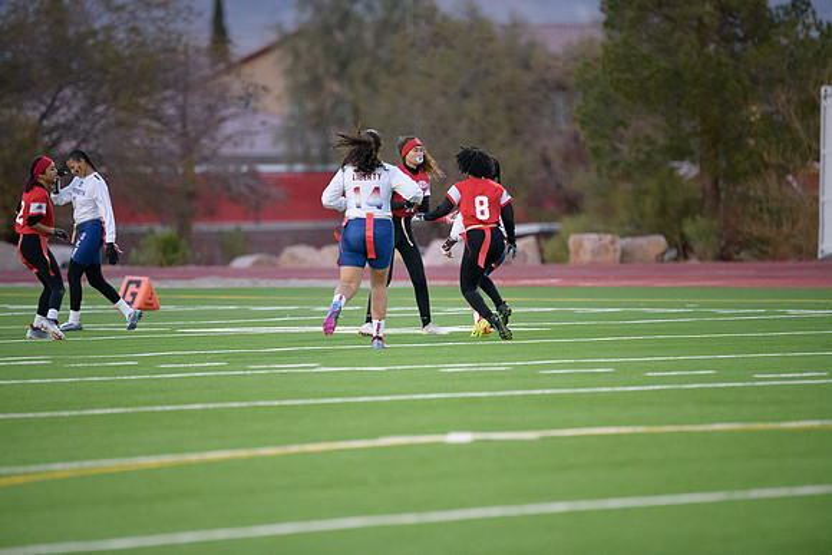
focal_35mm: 300
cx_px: 416
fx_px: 6935
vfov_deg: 4.6
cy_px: 278
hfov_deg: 6.9
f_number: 2.8
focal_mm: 300
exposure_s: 1/3200
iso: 7200
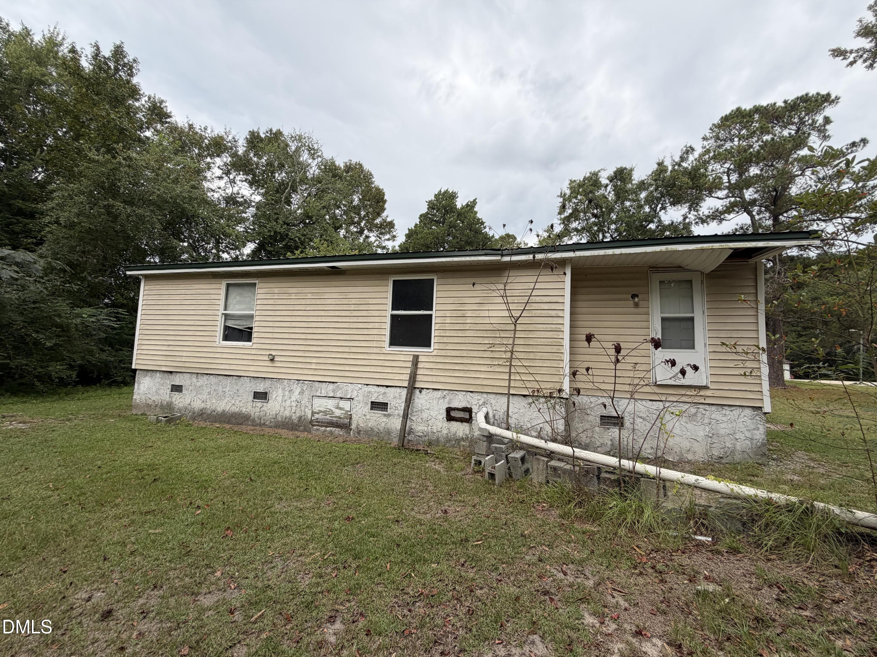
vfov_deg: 85.7
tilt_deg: +4.9
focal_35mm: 14
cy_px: 328
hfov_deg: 102.1
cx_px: 438
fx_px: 355
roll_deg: -1.3
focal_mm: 2.22
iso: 64
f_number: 2.2
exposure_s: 1/502
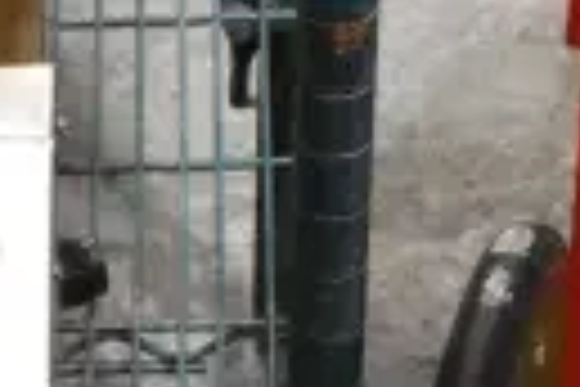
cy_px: 911
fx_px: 3657
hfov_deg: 8.5
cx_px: -616
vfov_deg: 5.8
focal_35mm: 227
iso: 6400
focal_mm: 32
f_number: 8
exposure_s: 1/250
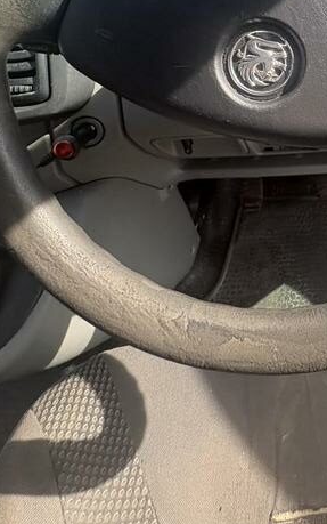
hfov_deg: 39.5
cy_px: 43
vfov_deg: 55.2
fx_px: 413
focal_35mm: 29
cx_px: 304
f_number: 2.2
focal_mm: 2.22
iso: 64
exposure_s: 1/201
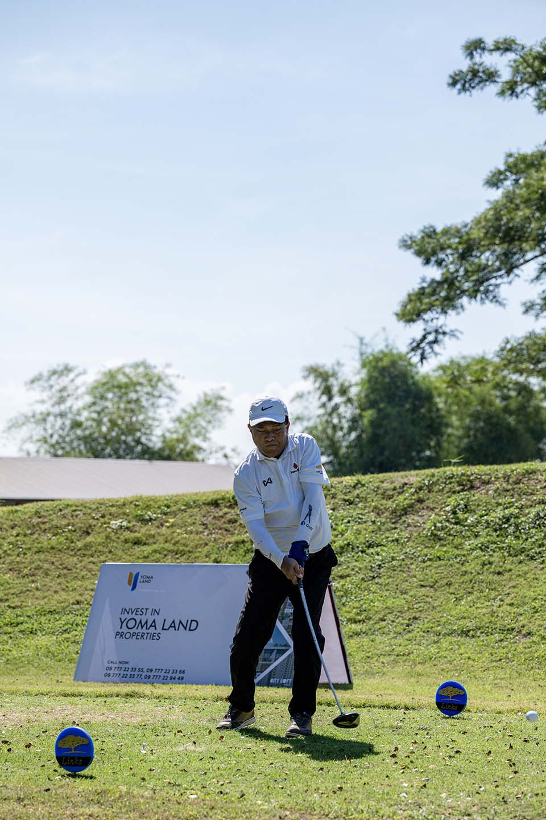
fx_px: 2116
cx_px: 273
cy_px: 410
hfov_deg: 14.7
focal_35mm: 93
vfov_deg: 21.9
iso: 220
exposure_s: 1/5000
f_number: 4
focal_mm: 93
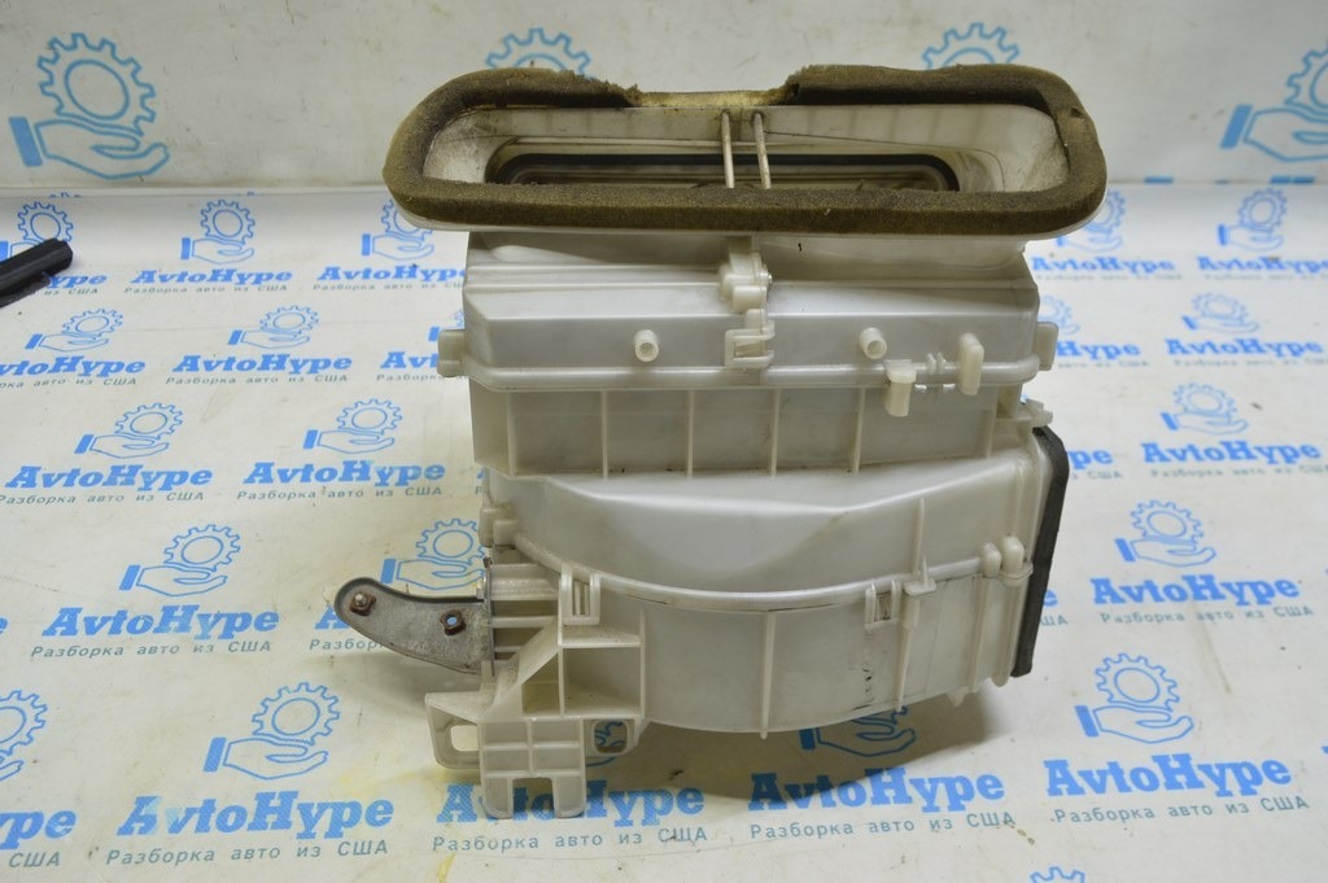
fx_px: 1106
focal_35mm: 30
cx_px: 664
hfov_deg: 62.0
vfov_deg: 43.5
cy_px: 442
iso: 400
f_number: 5.6
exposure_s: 1/20
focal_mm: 20
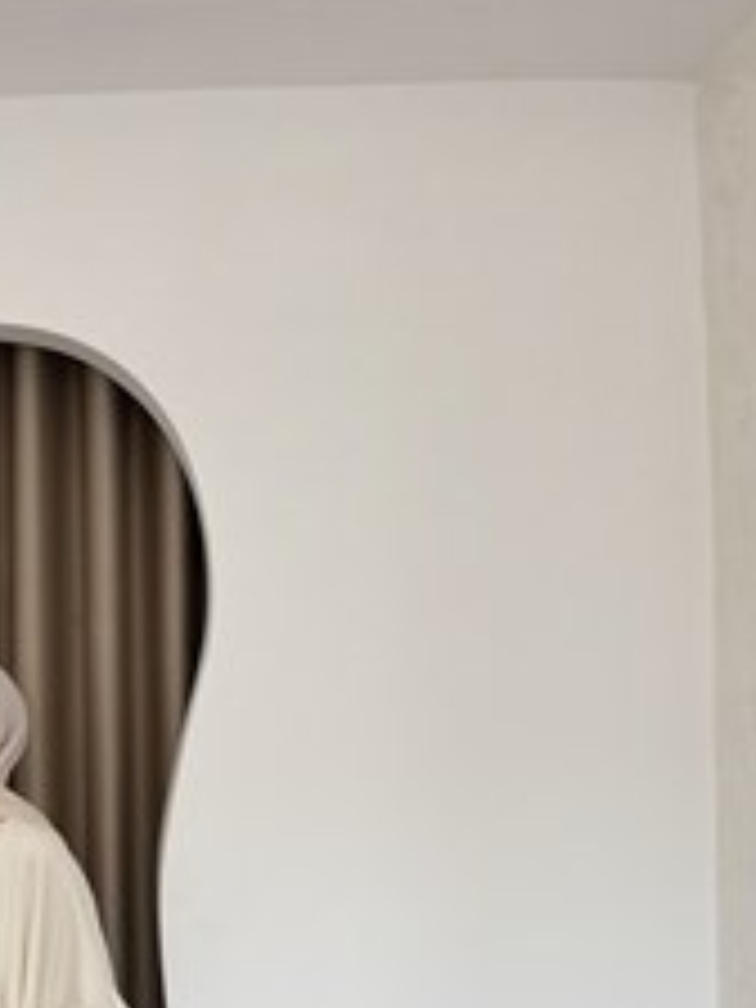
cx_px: -50
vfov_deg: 31.6
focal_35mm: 57
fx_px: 1660
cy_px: 970
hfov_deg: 24.2
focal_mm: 6.76
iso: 320
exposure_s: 1/1812
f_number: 1.78
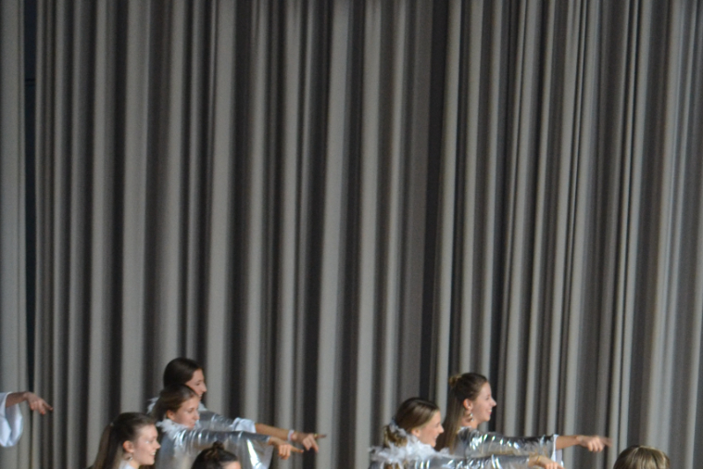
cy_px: 514
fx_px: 2291
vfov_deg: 11.5
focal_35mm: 117
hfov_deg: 17.1
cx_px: 687
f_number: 4.5
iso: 900
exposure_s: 1/60
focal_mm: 29
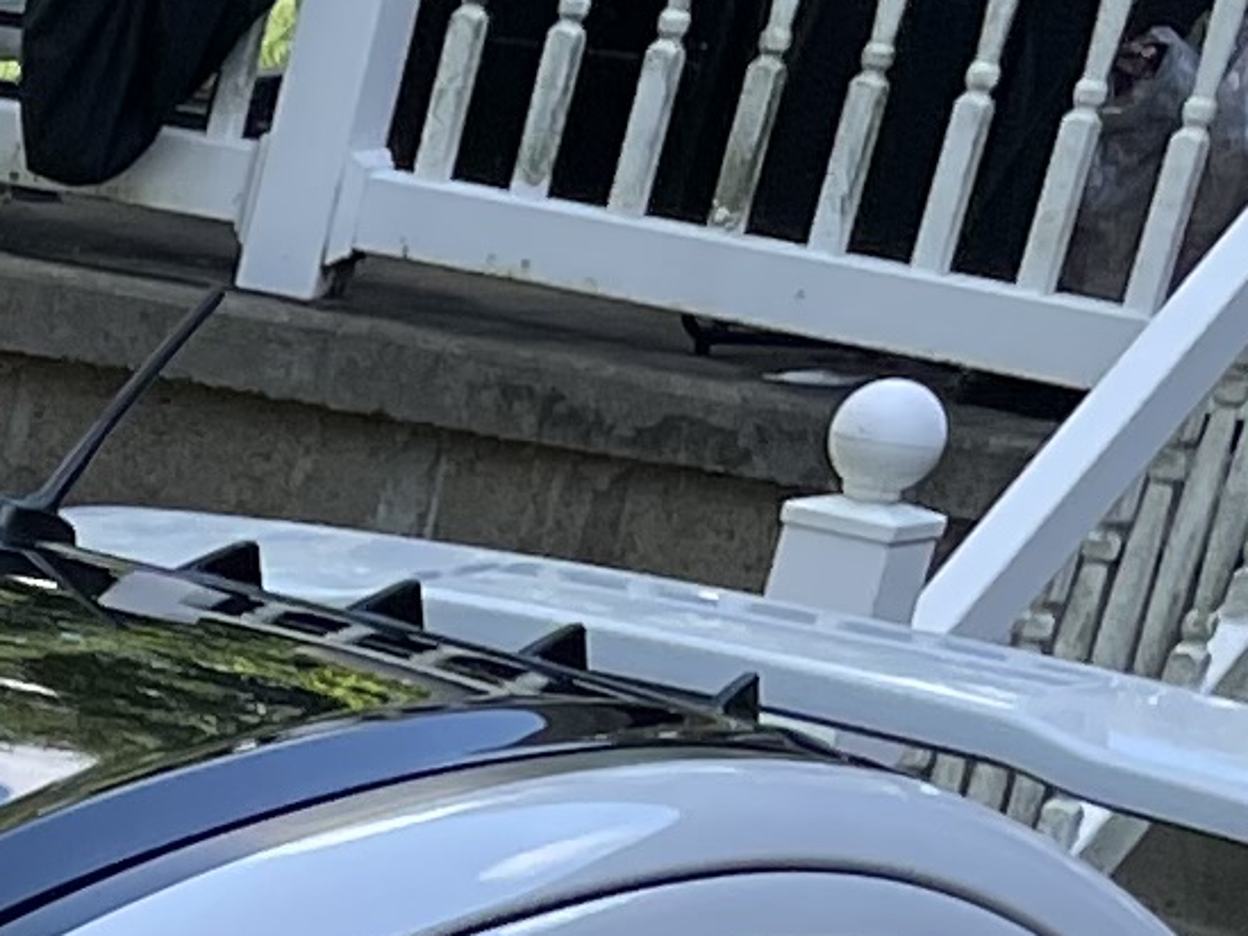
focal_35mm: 191
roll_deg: -6.6
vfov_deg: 7.0
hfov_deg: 8.9
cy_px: 2785
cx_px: -2139
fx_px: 6888
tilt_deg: -28.1
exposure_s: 1/1435
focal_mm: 4.2
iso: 32
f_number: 1.6
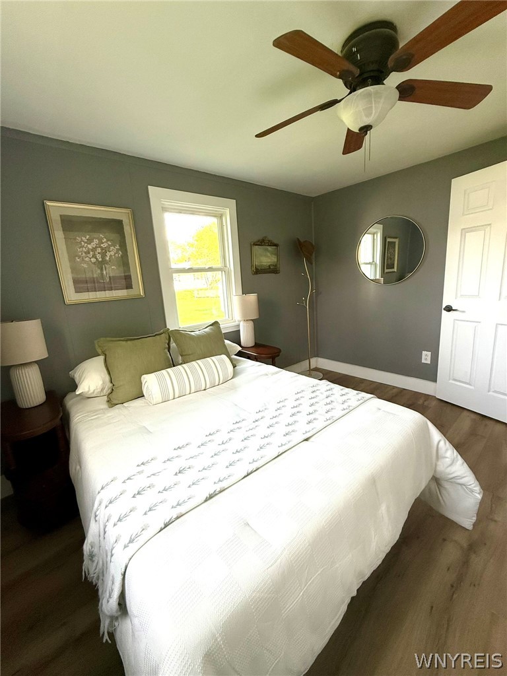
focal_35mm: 14
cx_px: 254
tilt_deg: -10.9
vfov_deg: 102.1
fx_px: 273
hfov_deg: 85.7
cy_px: 338
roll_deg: +4.0
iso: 160
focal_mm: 2.22
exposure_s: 1/99
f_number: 2.2
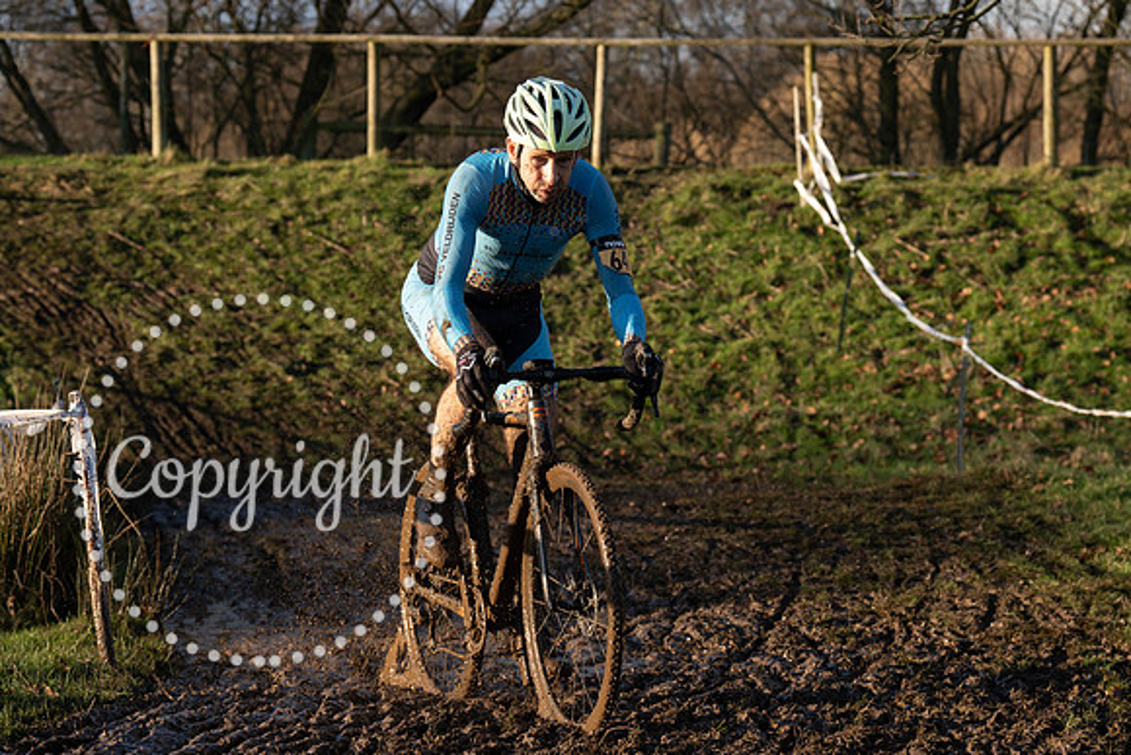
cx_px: 729
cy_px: 268
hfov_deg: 19.5
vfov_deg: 13.1
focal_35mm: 104
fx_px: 3281
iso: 250
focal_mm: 81
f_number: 4.5
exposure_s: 1/1000
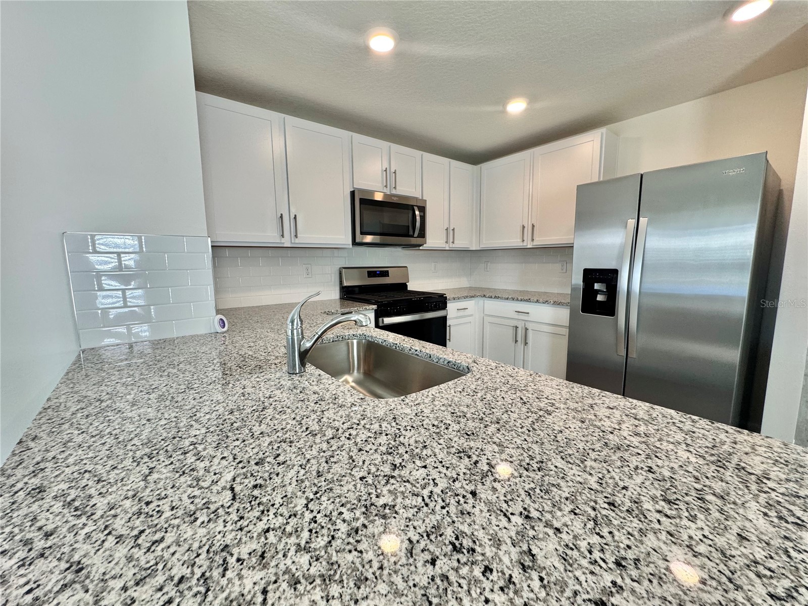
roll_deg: +0.4
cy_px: 303
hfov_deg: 102.1
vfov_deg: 85.7
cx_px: 404
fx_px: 327
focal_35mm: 14
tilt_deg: -8.4
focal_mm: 2.22
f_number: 2.2
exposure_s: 1/120
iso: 160
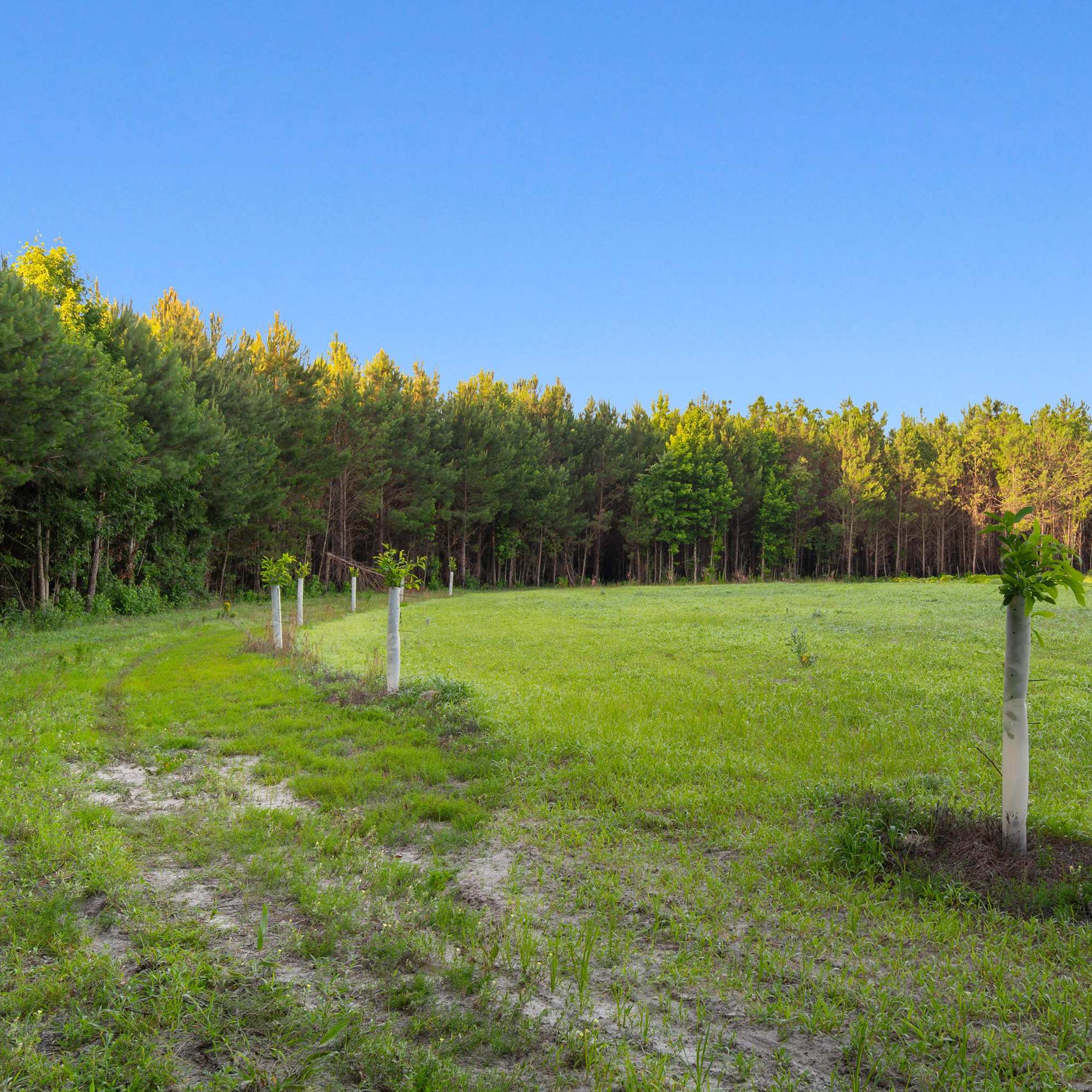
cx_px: 716
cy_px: 555
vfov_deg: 42.8
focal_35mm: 39
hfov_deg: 42.3
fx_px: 1392
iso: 100
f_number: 5.6
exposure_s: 1/60
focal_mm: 20
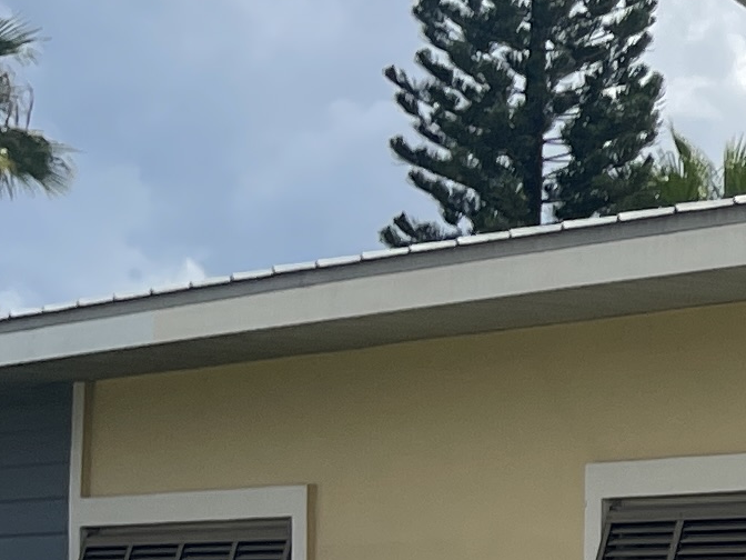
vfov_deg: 9.8
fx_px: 3233
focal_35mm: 150
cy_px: 637
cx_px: 2087
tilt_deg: +0.2
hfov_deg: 10.3
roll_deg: -1.0
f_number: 1.6
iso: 32
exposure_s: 1/5128
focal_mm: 5.1
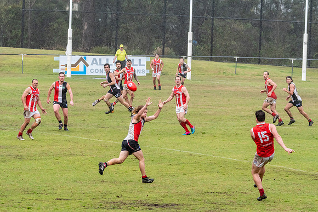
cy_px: 106
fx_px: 2783
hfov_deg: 6.5
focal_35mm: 315
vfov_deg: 4.4
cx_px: 159
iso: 1250
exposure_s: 1/1250
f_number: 7.1
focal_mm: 210
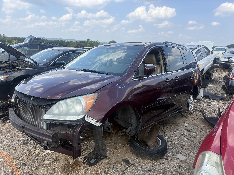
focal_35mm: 24
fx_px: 162
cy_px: 88
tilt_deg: -14.7
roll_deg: -1.4
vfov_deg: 56.8
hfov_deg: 71.6
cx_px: 117
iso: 80
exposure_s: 1/2370
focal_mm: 6.76
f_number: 1.78
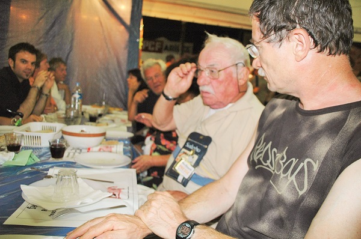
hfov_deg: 67.5
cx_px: 180
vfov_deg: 47.8
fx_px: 270
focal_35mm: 27
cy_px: 120
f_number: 3.5
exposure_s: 1/60
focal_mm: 18
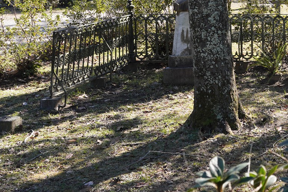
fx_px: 664
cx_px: 350
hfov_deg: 22.5
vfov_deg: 16.1
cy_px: -1
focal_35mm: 83
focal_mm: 32
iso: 200
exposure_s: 1/100
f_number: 9
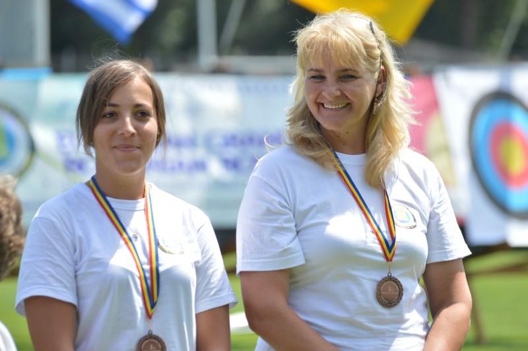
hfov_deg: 5.7
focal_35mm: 360
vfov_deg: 3.8
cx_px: 264
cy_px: 176
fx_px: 5276
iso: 200
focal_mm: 240
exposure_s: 1/640
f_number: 5.3
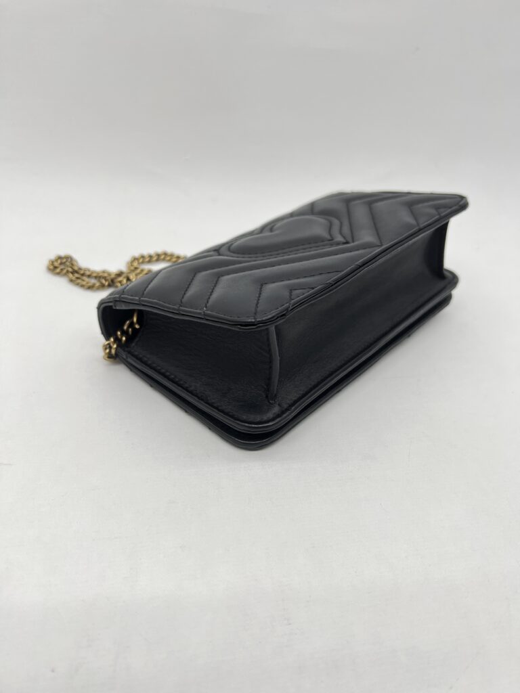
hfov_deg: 53.1
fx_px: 521
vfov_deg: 67.3
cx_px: 260
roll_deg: -4.6
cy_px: 346
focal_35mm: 26
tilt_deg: -34.0
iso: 32
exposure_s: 1/112
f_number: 1.5
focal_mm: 5.7
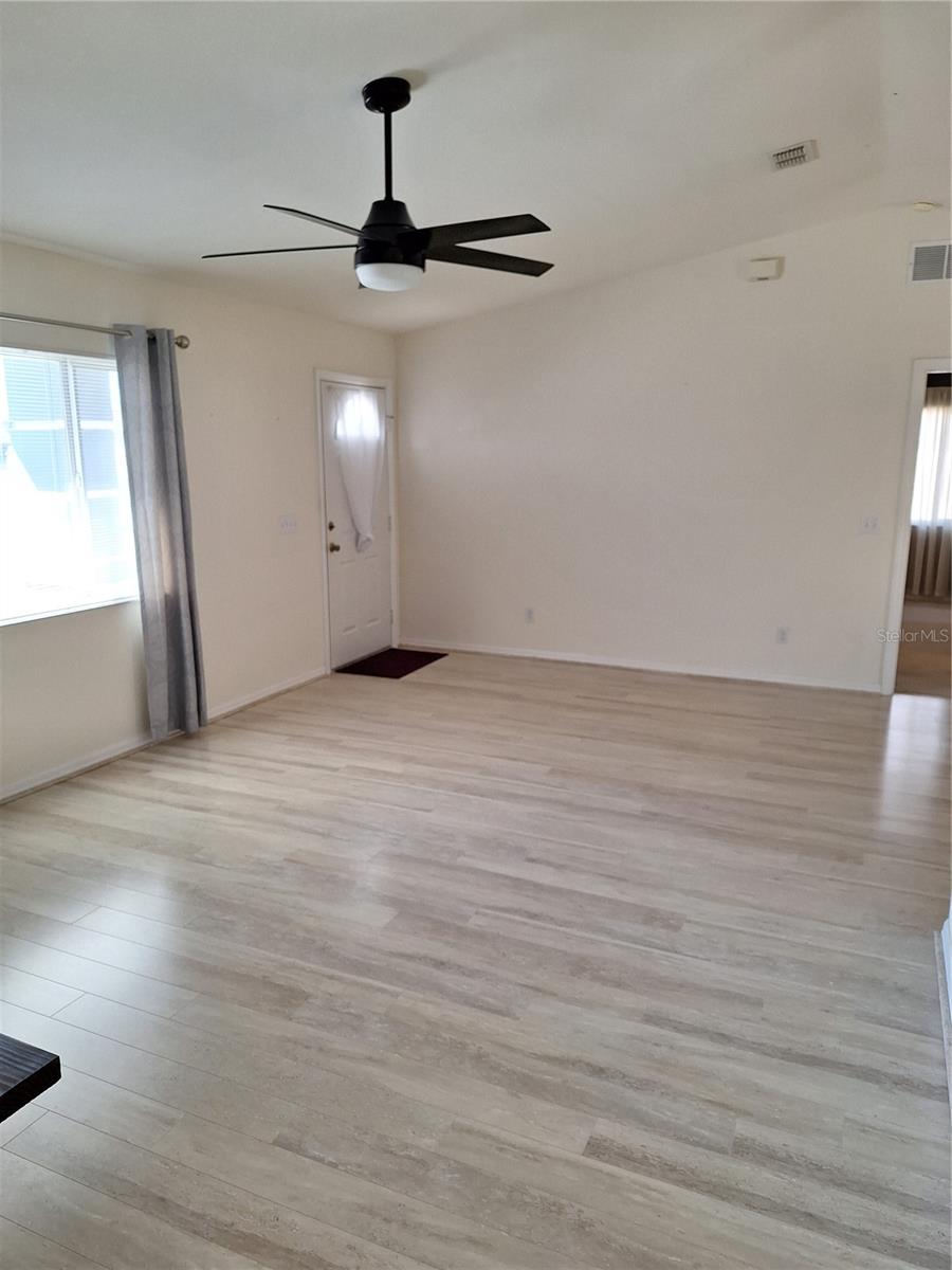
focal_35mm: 23
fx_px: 843
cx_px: 476
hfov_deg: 58.9
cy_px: 635
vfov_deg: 73.9
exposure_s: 1/60
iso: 40
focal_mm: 5.54
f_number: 1.8
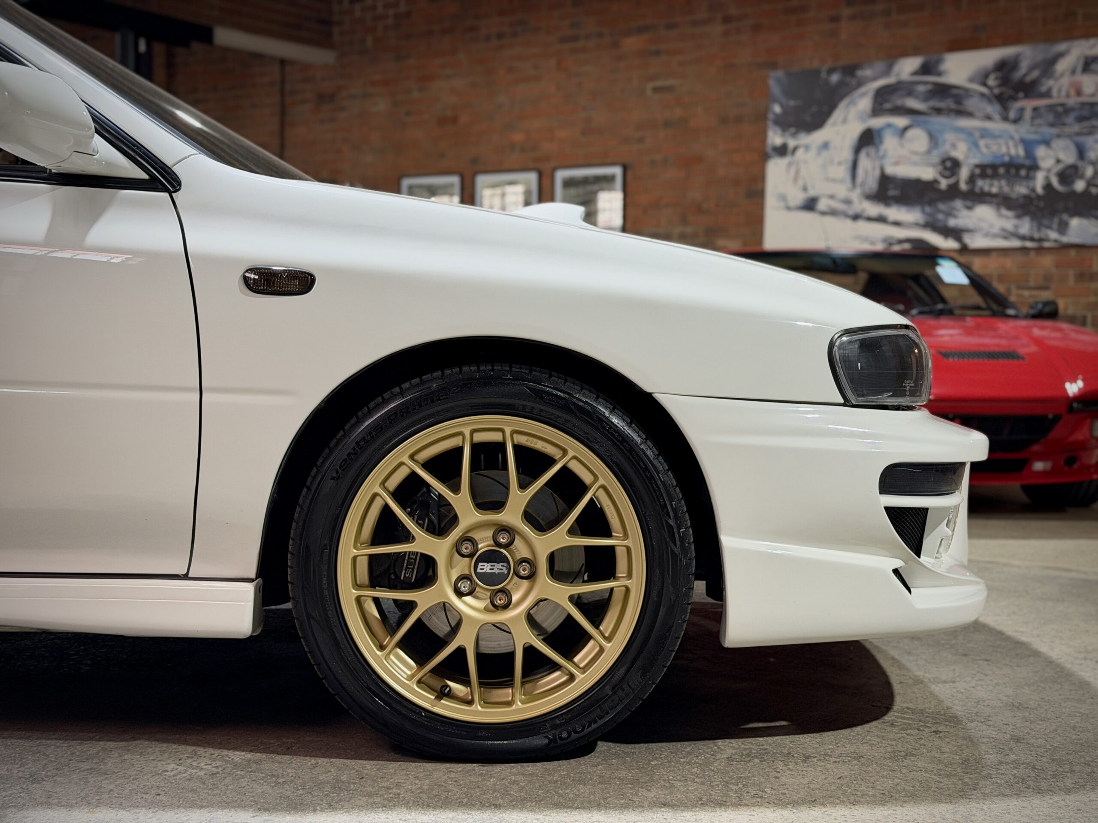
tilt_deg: -3.4
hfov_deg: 39.7
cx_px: 549
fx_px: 1523
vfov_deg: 30.3
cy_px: 412
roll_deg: -0.6
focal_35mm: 48
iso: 200
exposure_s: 1/50
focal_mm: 6.76
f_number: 1.78
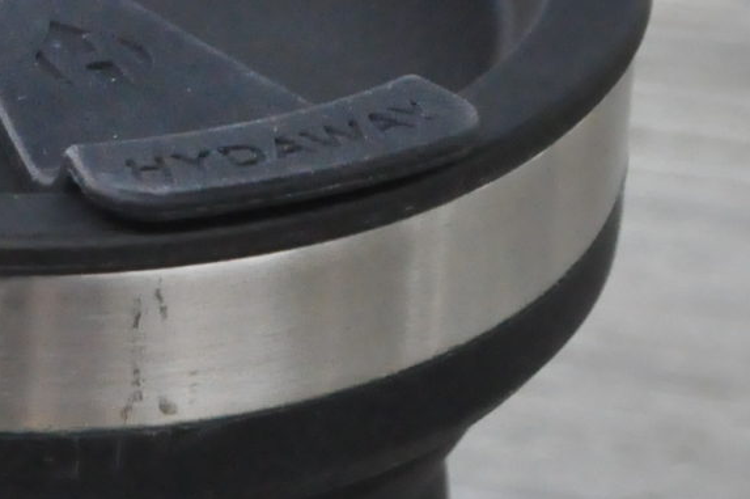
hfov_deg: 6.1
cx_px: -3
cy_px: 527
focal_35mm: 335
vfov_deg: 4.1
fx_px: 6973
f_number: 9
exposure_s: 1/2000
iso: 3200
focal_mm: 50
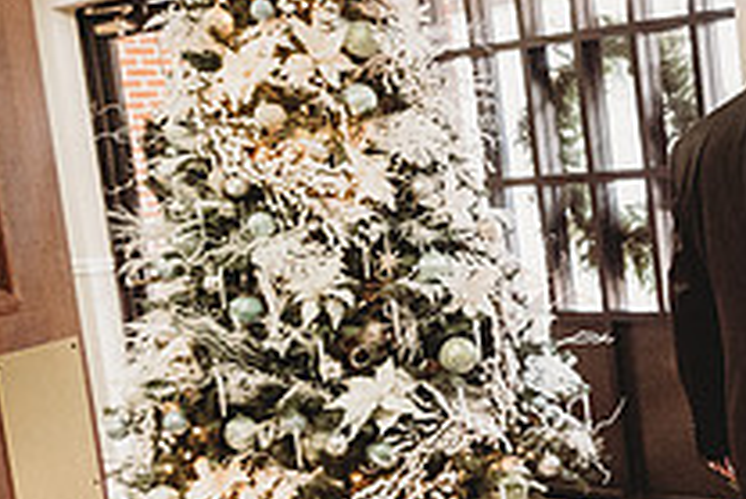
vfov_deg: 20.3
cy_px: 303
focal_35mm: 67
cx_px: 1001
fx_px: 1389
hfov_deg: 25.4
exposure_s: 1/200
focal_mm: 24
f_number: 4
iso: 8000
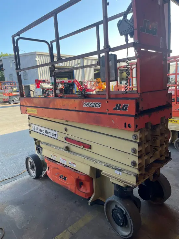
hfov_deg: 53.1
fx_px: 179
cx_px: 90
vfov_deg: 67.3
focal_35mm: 26
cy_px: 120
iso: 32
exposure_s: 1/325
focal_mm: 4.2
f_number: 1.6
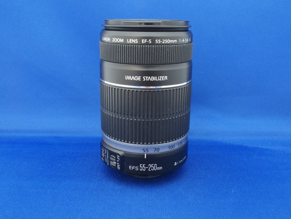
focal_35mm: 35
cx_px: 146
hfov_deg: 52.6
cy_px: 110
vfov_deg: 40.7
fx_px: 294
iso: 100
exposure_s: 2.5
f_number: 8
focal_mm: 7.4
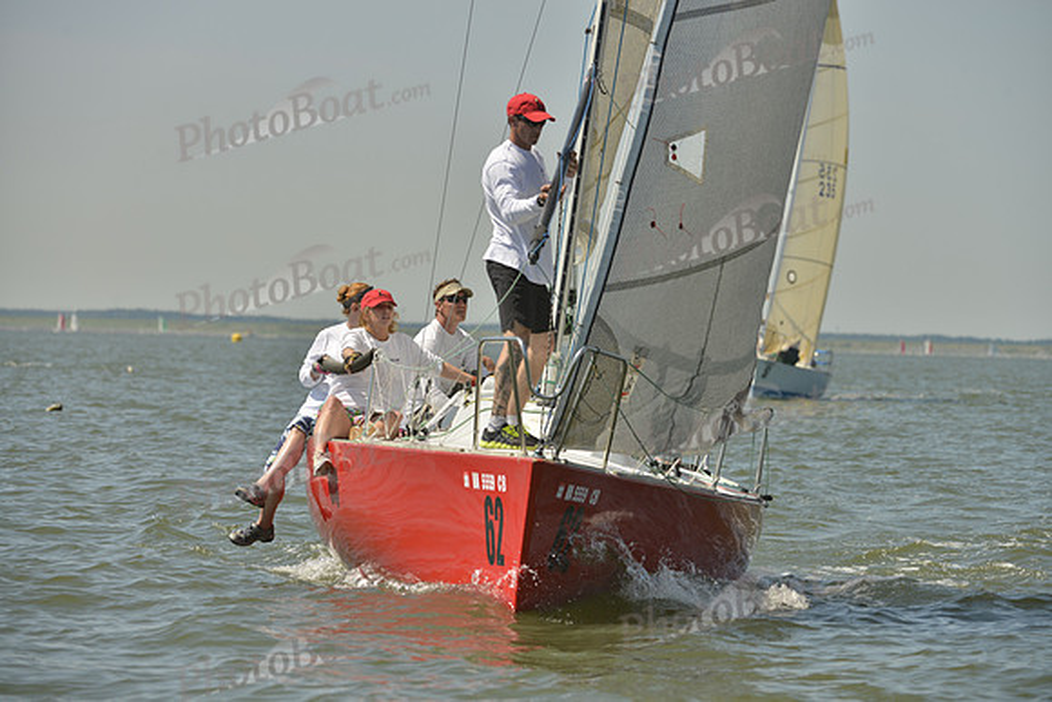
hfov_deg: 9.4
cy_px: 351
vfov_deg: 6.2
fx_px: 6430
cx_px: 526
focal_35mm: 220
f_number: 7.1
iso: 200
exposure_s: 1/1000
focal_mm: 220
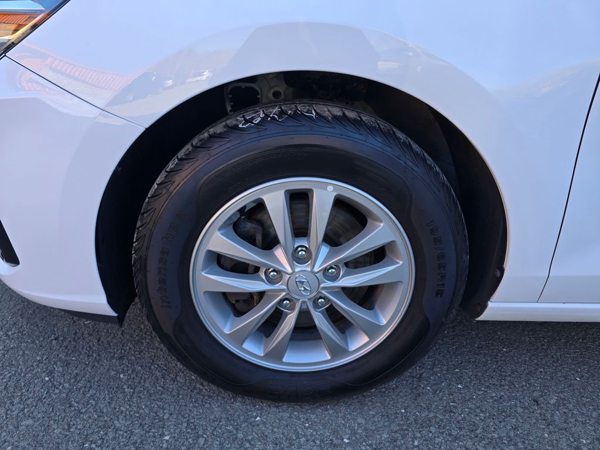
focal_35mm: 23
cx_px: 300
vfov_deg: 58.9
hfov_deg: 73.9
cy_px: 225
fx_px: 399
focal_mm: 6.3
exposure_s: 1/180
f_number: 1.7
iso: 32
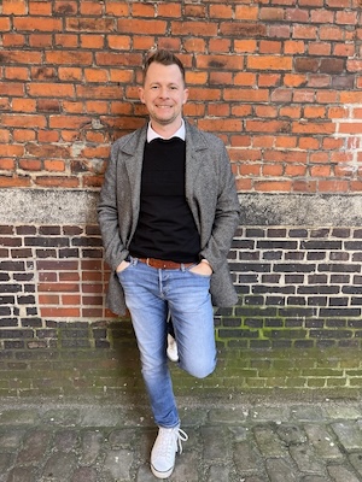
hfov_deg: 53.1
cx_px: 181
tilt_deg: -11.7
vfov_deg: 67.3
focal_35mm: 26
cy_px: 241
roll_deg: -1.9
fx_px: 363
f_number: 1.6
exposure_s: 1/79
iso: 125
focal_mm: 5.1
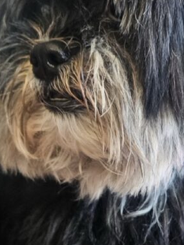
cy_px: 161
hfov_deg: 23.6
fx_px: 439
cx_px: 118
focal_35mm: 62
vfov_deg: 31.0
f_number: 1.8
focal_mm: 5.4
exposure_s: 1/138
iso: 200
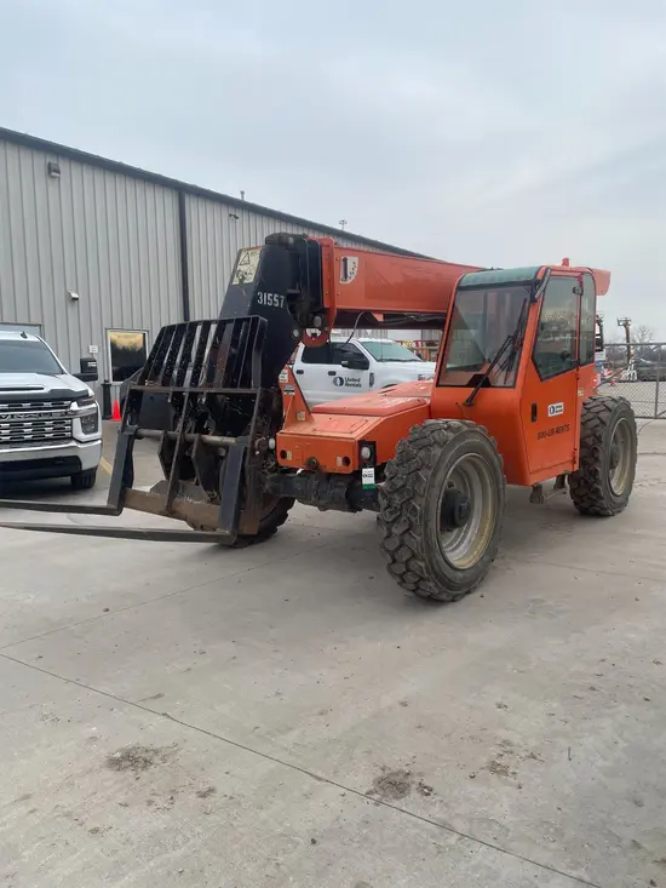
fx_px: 667
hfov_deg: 53.1
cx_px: 333
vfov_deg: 67.3
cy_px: 444
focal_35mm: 26
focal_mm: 4.2
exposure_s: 1/1416
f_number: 1.6
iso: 50
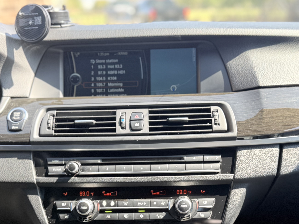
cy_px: 215
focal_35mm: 53
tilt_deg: -20.4
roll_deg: +5.0
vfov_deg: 26.3
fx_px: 458
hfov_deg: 36.1
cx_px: 122
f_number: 1.78
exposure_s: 1/307
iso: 100
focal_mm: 6.76
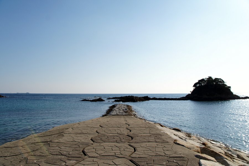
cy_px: 83
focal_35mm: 27
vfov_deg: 47.8
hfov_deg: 67.4
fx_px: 187
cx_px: 124
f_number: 8
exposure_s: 1/1000
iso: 200
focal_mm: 18
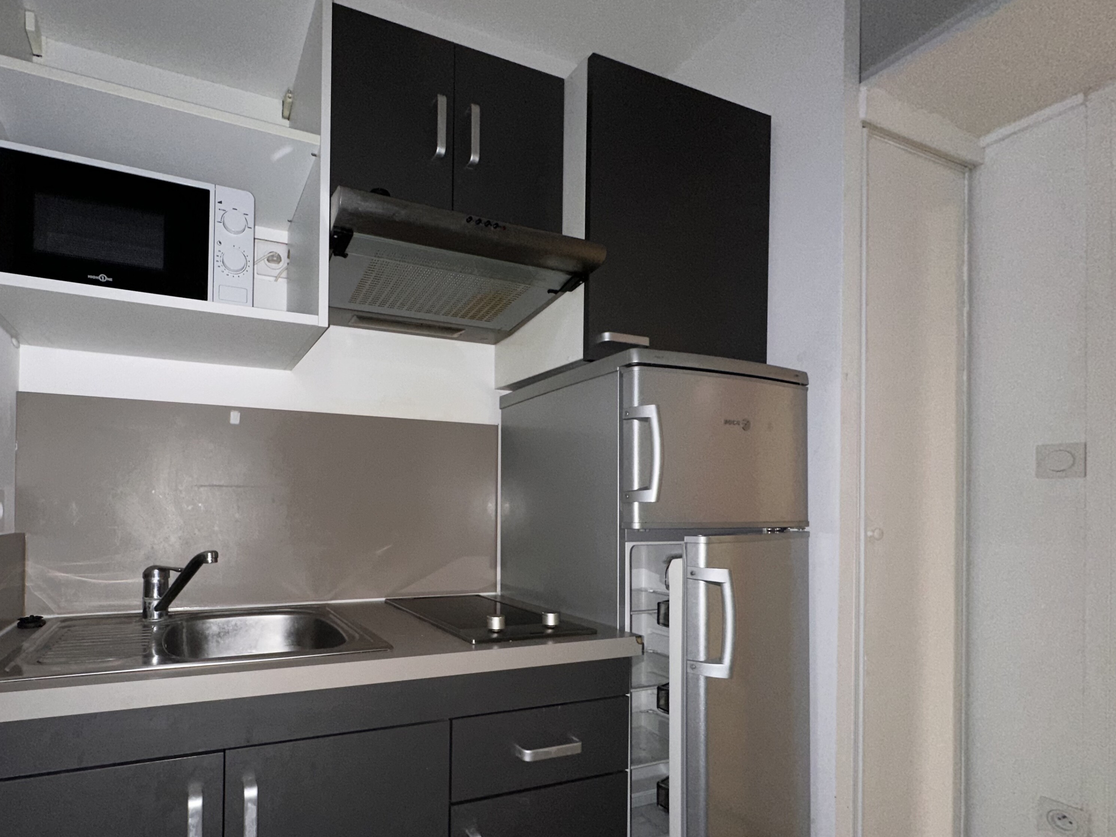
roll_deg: -0.7
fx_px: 580
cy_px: 507
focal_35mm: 18
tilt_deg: +0.3
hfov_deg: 85.8
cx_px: 407
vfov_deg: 70.8
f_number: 2.2
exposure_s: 1/25
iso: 125
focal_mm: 2.22
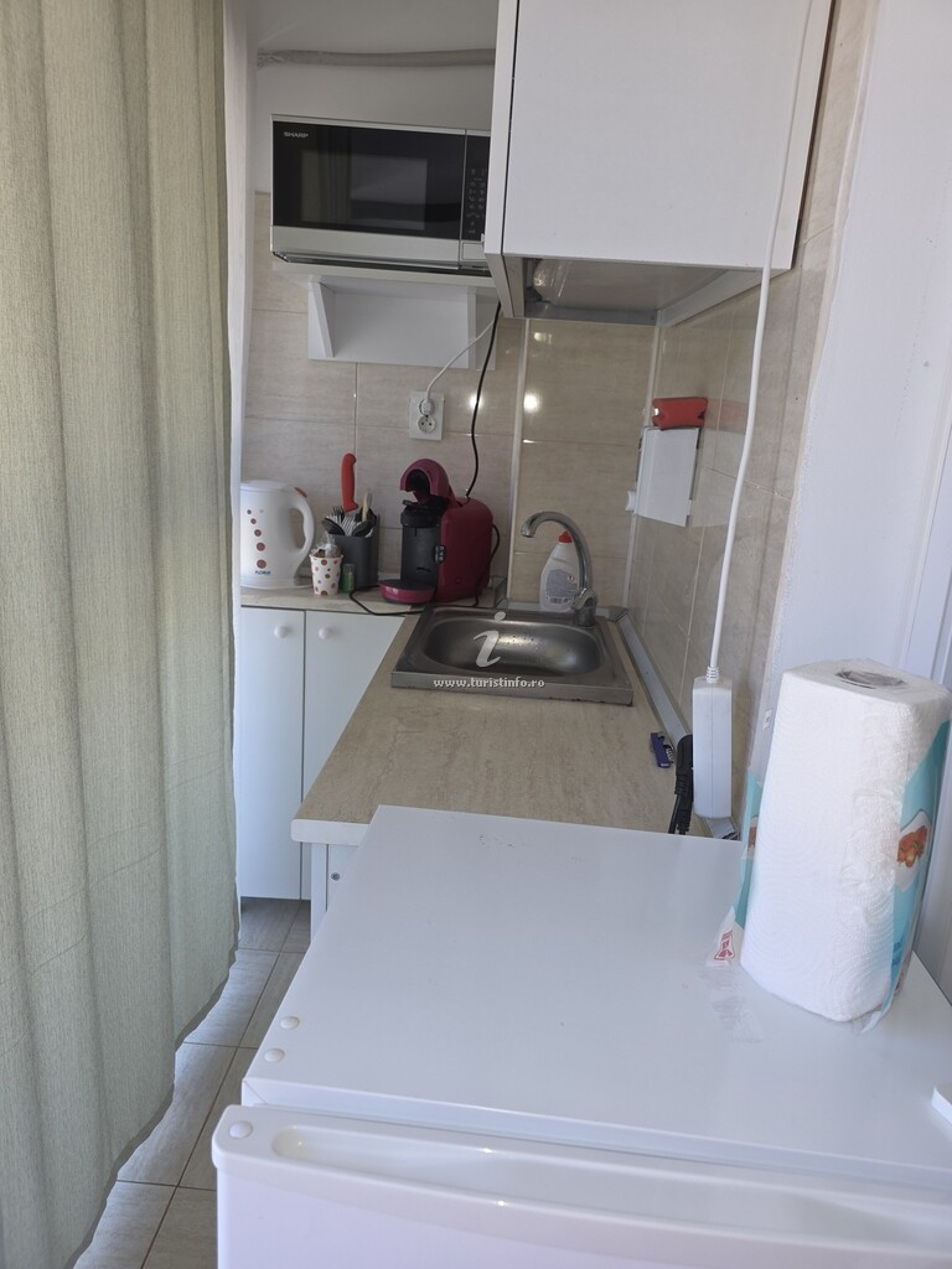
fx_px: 843
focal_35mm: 23
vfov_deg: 73.9
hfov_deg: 58.9
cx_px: 476
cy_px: 634
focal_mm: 6.3
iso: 25
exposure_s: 1/50
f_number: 1.7
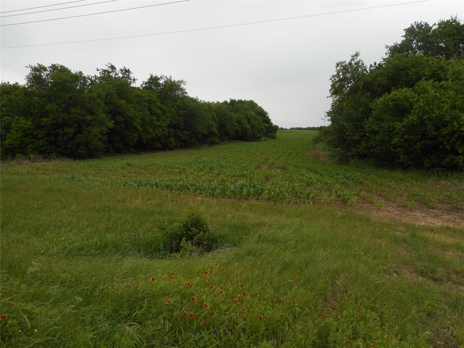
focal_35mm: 25
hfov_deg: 69.4
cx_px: 232
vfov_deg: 54.9
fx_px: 335
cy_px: 174
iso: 80
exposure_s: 1/250
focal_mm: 4.5
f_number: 3.7
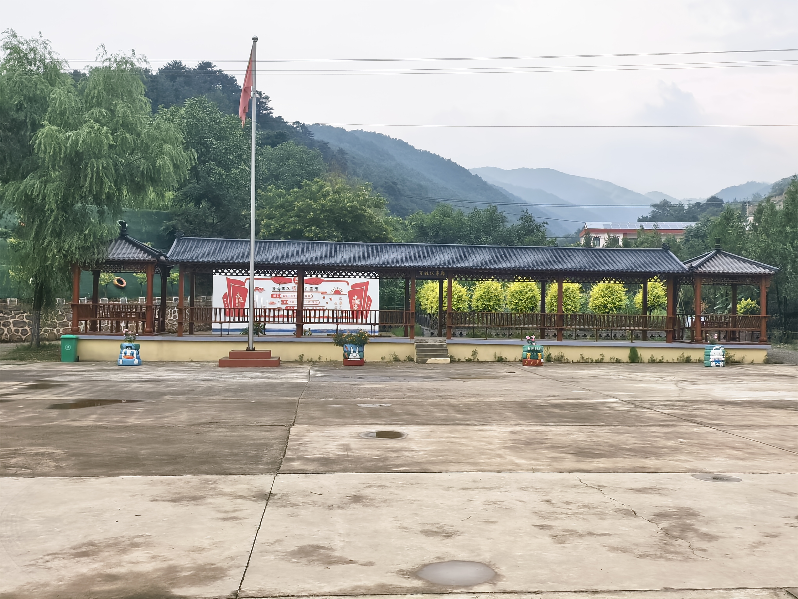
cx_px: 399
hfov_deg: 49.0
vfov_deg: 37.7
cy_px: 300
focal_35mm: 38
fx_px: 876
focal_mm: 6.98
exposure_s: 1/1403
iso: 50
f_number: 2
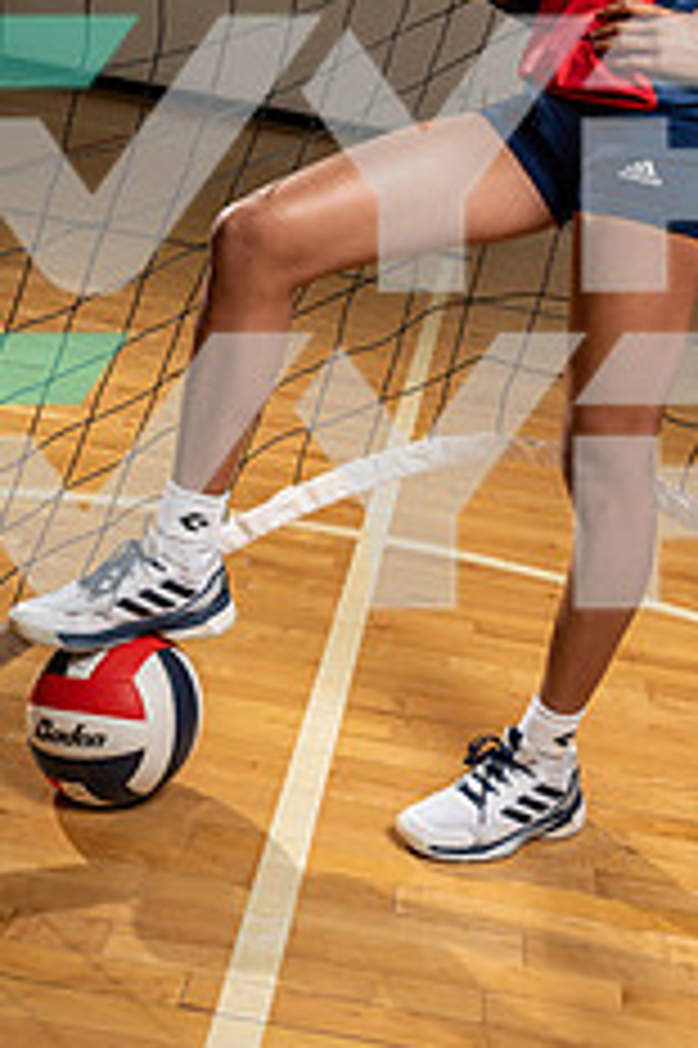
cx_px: 531
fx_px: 1631
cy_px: 157
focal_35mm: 56
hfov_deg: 23.9
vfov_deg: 34.2
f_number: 5.6
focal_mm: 29
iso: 320
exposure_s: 1/250
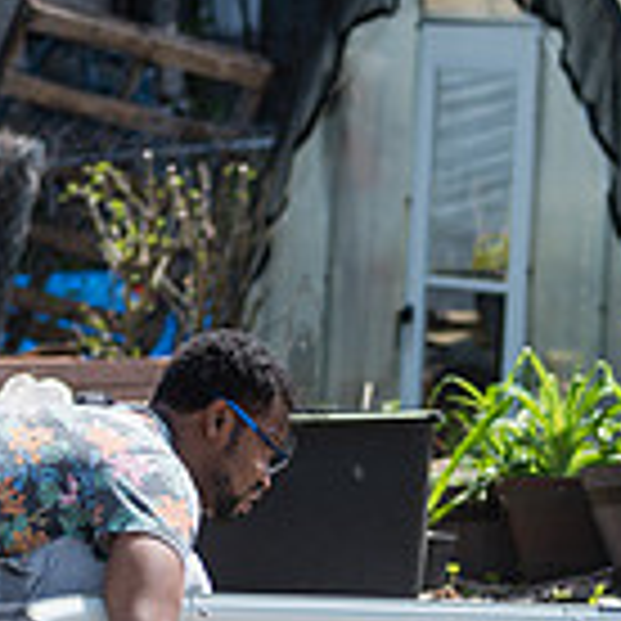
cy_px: 624
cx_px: 960
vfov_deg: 4.6
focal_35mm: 380
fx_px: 7713
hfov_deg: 4.6
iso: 100
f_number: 4
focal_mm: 100
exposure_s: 1/500
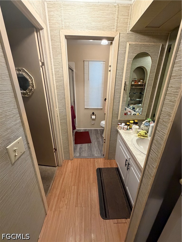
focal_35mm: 14
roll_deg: -0.3
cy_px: 121
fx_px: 98
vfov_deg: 102.1
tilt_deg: -22.0
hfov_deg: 85.7
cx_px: 91
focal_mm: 2.22
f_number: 2.2
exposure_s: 1/60
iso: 640
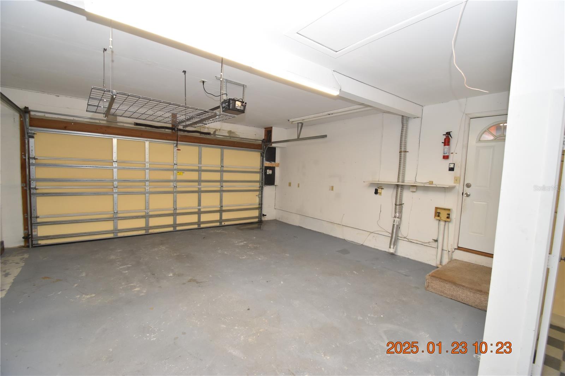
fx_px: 235
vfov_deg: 77.3
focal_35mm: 15
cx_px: 282
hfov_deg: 100.4
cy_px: 188
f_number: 5.6
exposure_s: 1/125
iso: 720
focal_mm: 10
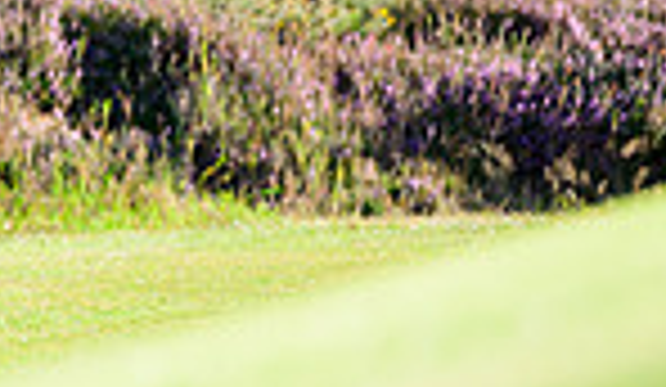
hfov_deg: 2.4
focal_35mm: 872
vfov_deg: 1.4
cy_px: -40
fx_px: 15523
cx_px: -636
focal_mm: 200
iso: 200
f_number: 4
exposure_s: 1/640
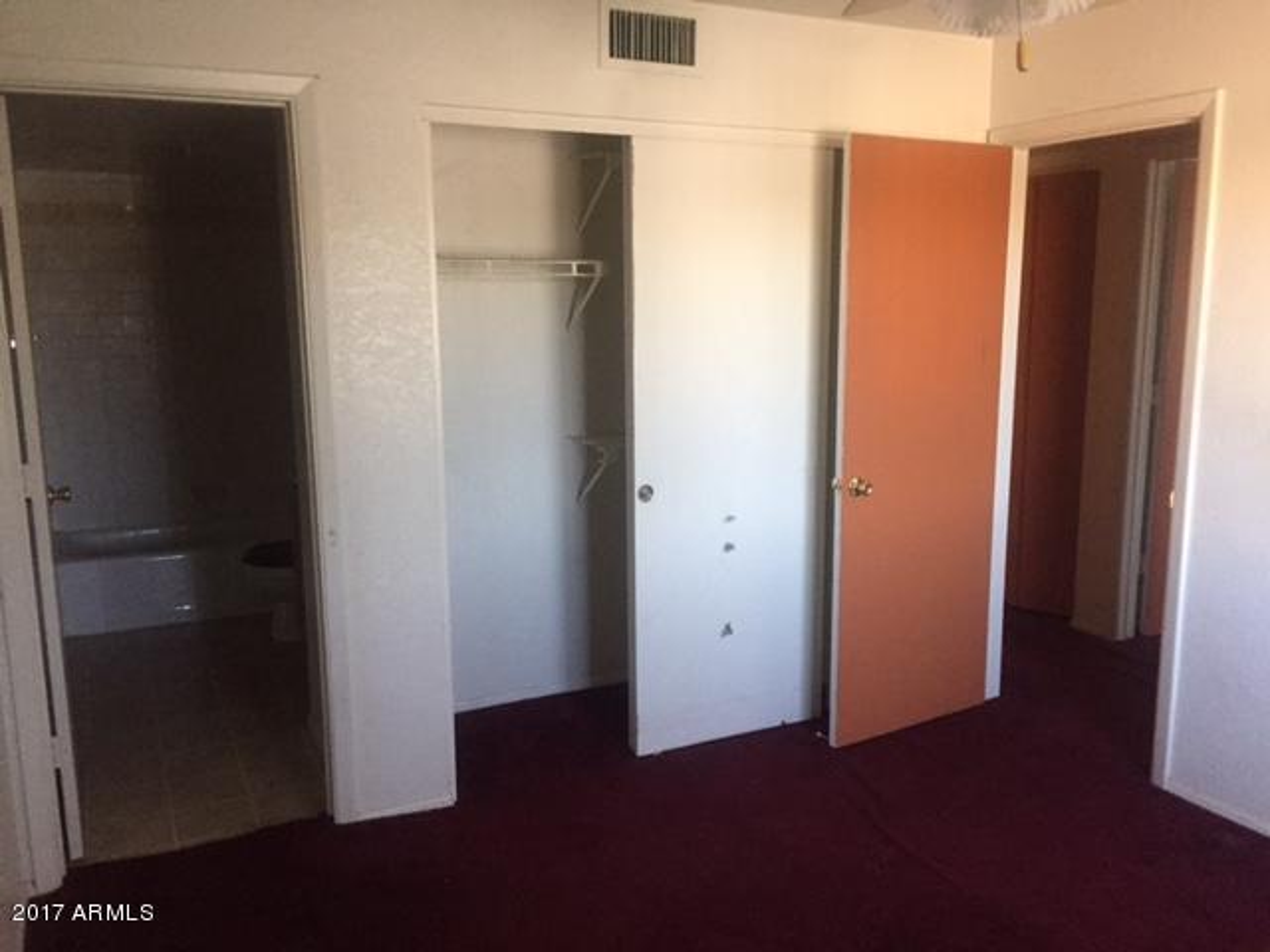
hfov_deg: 61.7
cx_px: 635
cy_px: 476
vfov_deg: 48.2
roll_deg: +0.8
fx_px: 1064
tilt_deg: -10.5
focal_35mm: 29
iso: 200
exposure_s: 1/30
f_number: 2.2
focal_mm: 4.15
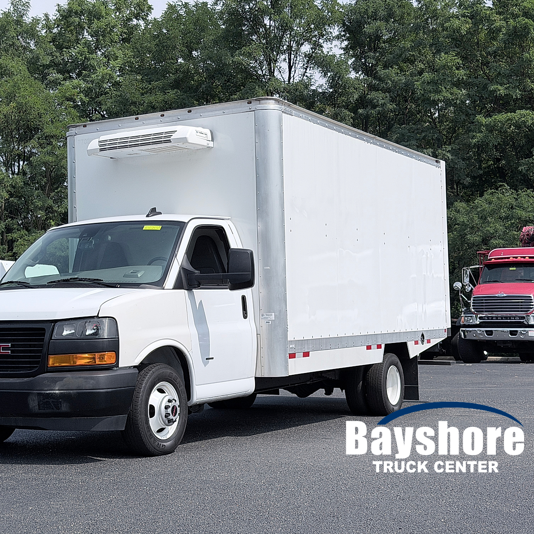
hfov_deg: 29.8
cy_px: 268
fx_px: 995
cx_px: 176
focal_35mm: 57
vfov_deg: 30.0
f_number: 1.78
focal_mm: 6.76
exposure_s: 1/7874
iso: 64
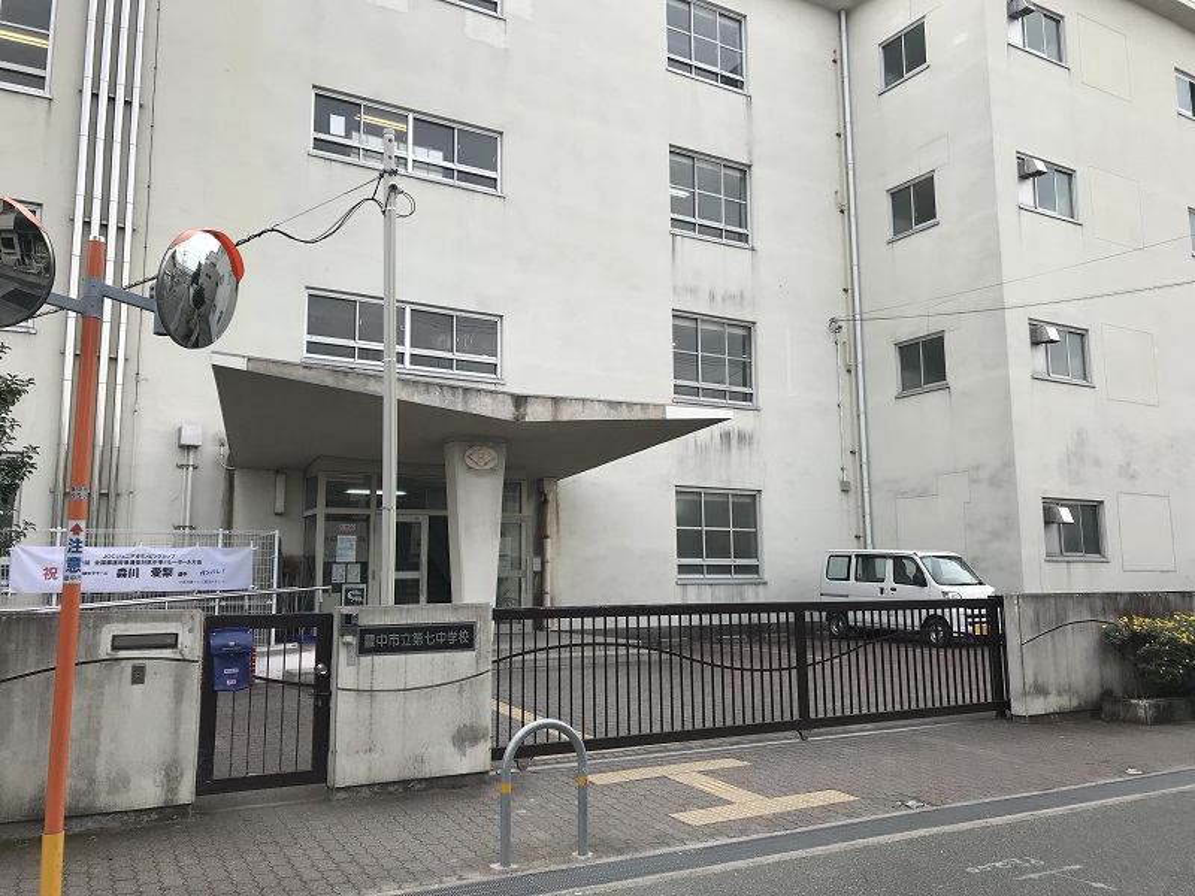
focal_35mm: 28
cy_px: 448
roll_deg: +1.4
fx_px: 967
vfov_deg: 49.7
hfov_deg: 63.4
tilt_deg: +7.4
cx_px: 598
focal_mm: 3.99
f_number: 1.8
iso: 20
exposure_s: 1/812
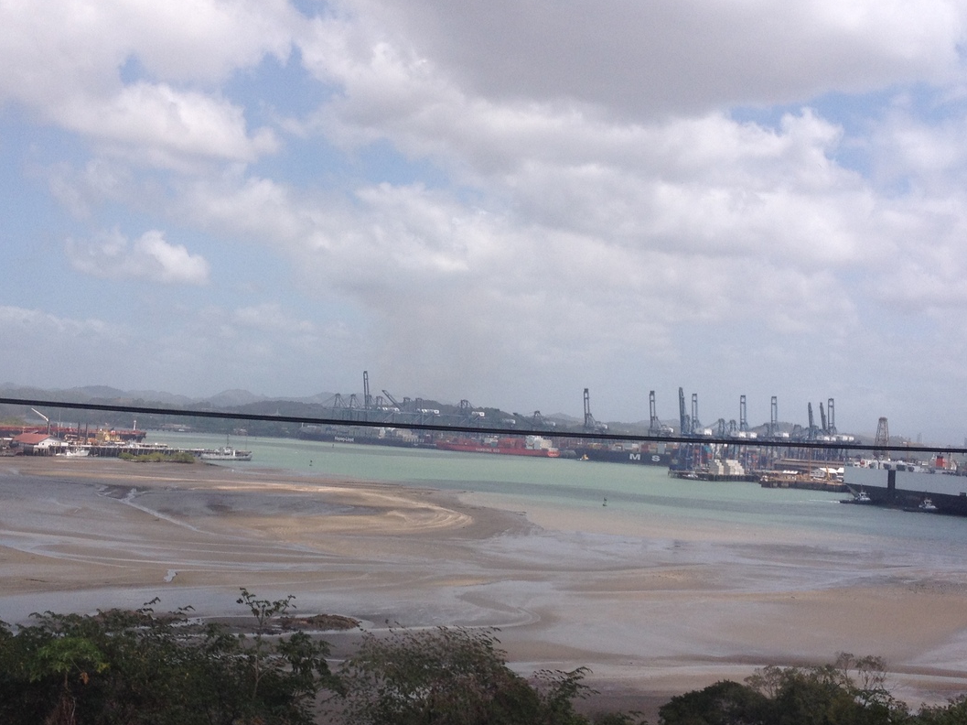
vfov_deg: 27.5
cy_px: 362
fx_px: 1480
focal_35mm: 53
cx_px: 492
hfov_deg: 36.2
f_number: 2.4
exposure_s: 1/789
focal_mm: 4.28
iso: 50
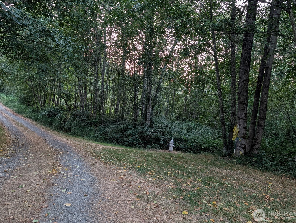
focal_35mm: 29
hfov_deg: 61.5
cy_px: 89
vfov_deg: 48.0
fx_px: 248
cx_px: 132
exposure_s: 1/119
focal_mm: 6.9
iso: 300
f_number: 1.68
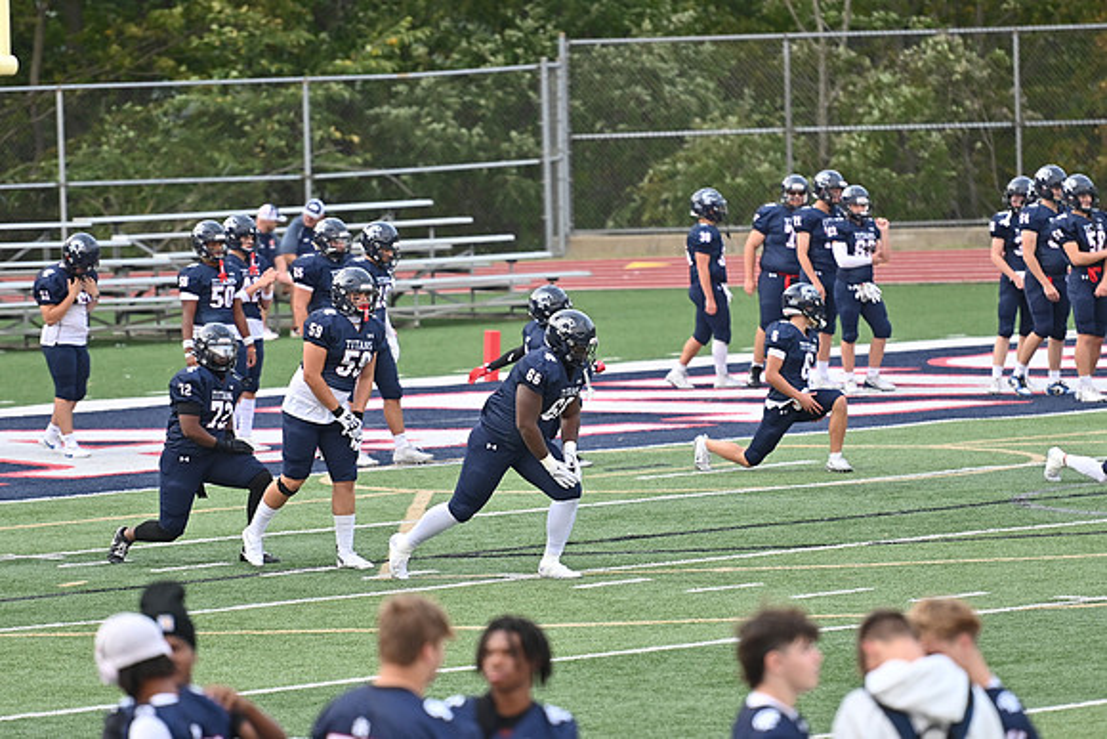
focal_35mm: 285
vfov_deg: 4.8
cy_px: 370
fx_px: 8765
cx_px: 554
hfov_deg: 7.2
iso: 400
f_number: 3.5
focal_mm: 190
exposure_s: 1/1250
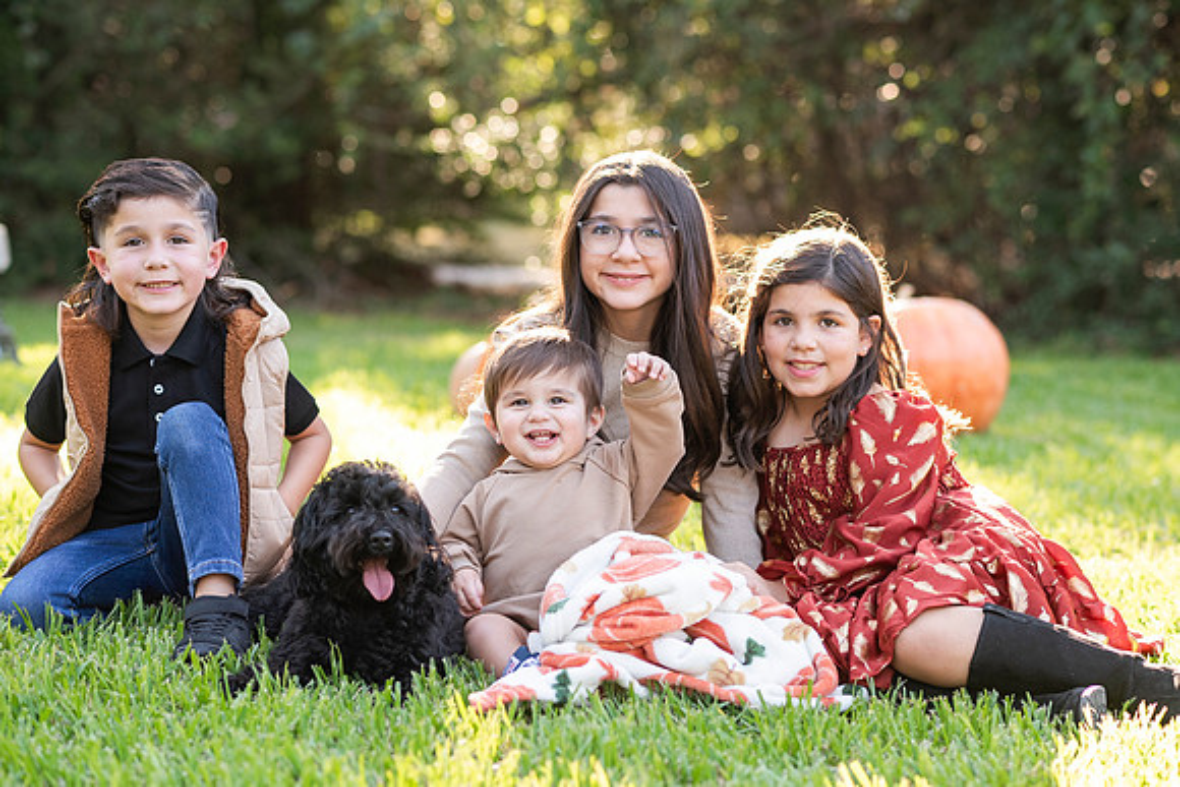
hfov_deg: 22.5
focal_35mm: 90
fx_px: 2959
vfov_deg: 15.2
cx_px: 626
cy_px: 418
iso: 640
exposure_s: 1/640
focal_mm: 85
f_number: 3.2
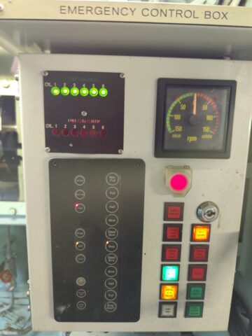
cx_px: 126
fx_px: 223
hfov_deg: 58.9
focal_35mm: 23
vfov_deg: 73.9
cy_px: 168
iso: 800
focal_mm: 6.14
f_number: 1.65
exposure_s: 1/25
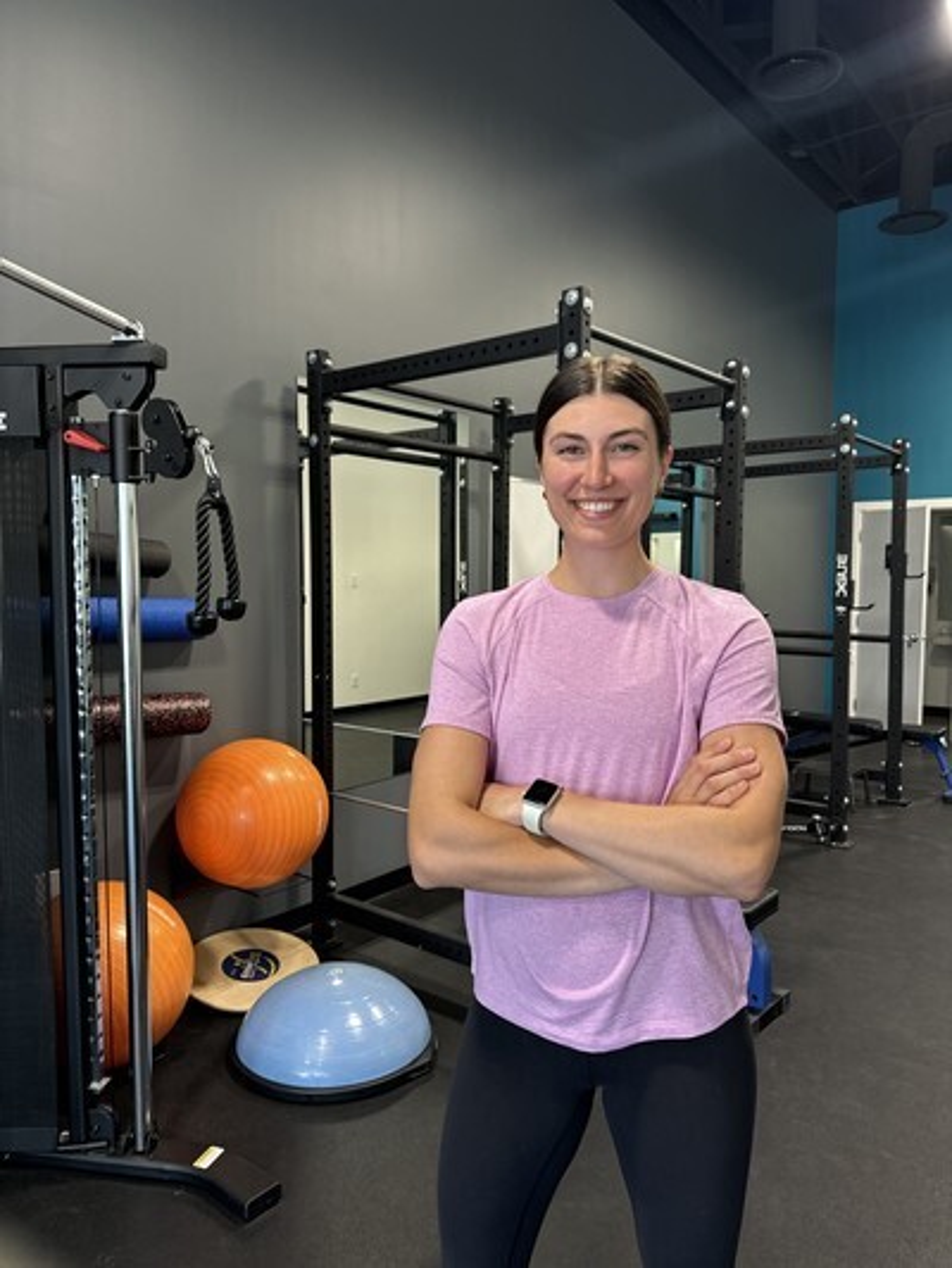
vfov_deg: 71.6
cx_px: 476
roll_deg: -0.7
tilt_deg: -6.1
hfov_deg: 56.8
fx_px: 880
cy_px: 634
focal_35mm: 24
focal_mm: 6.76
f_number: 1.78
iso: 160
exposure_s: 1/120
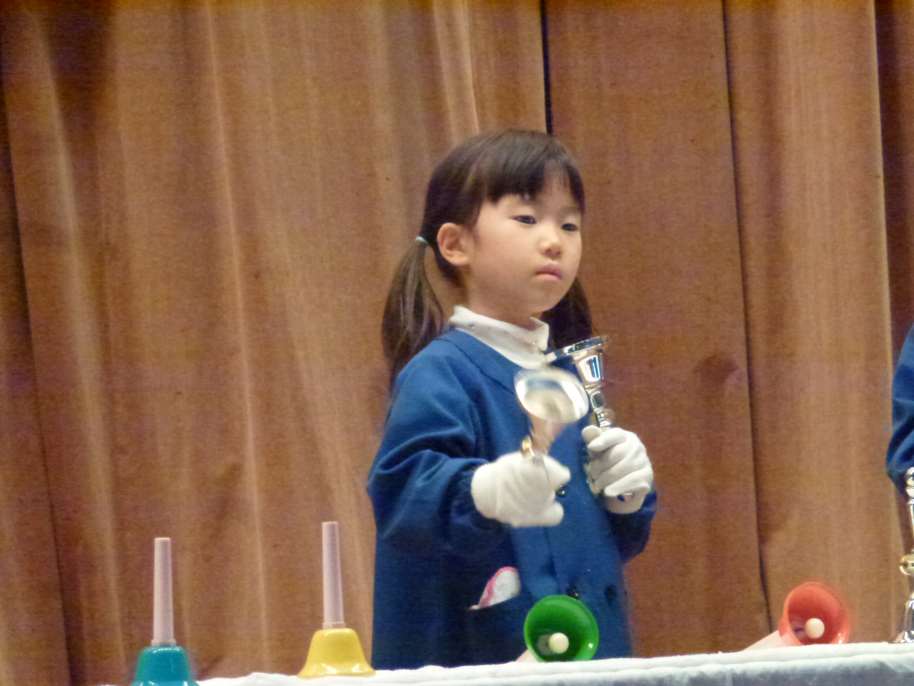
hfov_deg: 6.5
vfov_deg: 4.9
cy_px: 343
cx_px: 457
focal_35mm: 304
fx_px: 8027
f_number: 5.7
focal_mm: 54.5
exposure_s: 1/60
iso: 1600
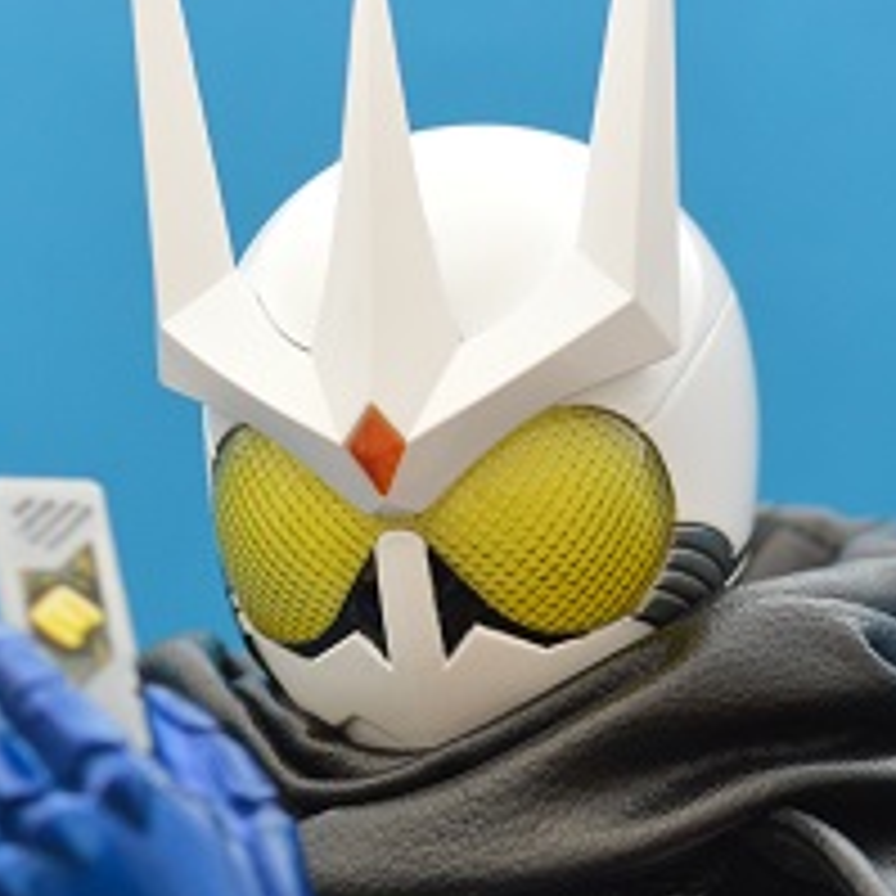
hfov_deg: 14.1
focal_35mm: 123
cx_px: 684
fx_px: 3602
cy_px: 887
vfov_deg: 14.0
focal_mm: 32
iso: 800
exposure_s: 1/20
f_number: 4.8
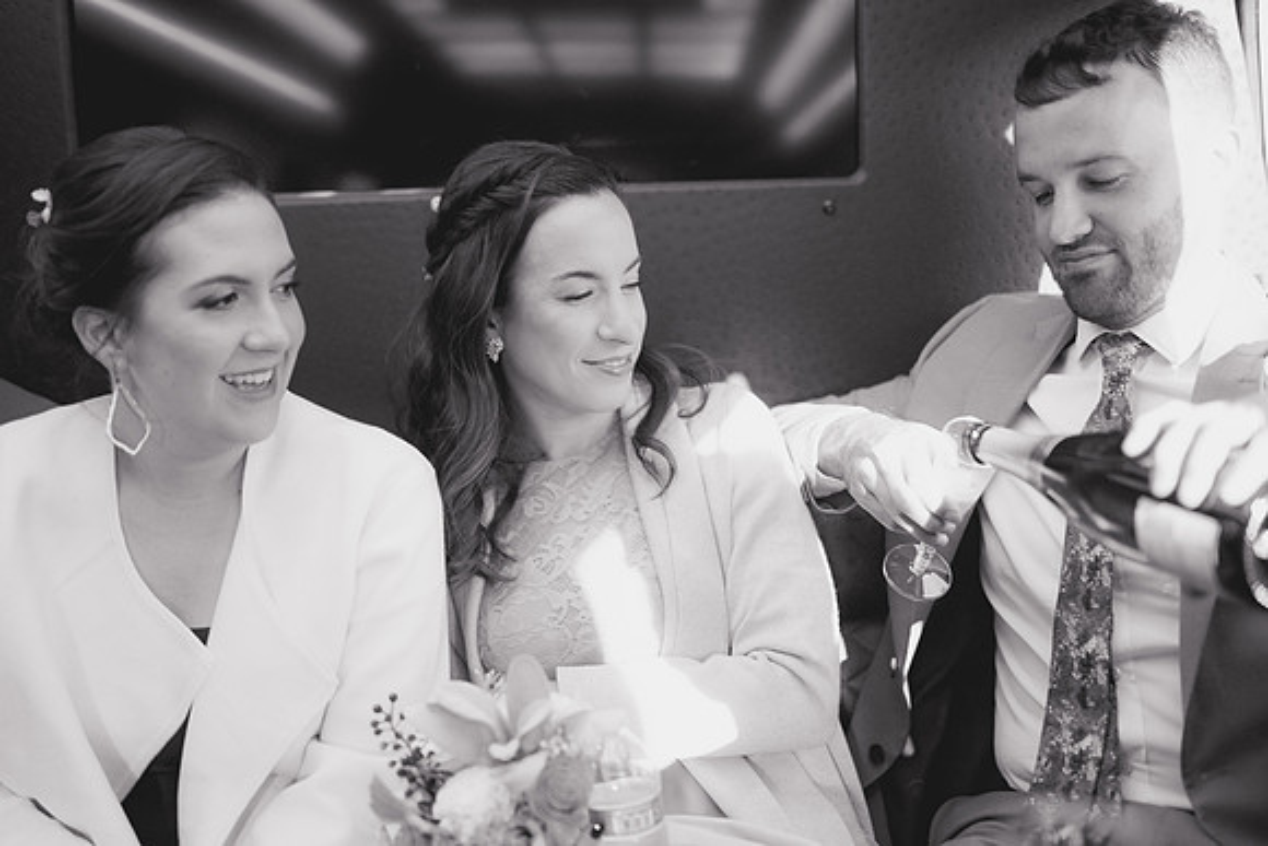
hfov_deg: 52.1
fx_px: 1297
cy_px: 423
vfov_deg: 36.1
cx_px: 634
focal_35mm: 37
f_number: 1.4
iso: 1250
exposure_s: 1/200
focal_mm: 35
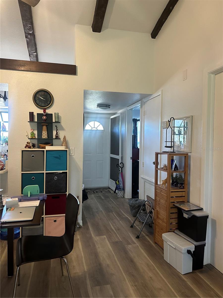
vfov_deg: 71.6
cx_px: 112
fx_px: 206
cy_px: 149
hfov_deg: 56.8
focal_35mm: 24
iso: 320
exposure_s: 1/60
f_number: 1.78
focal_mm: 6.86
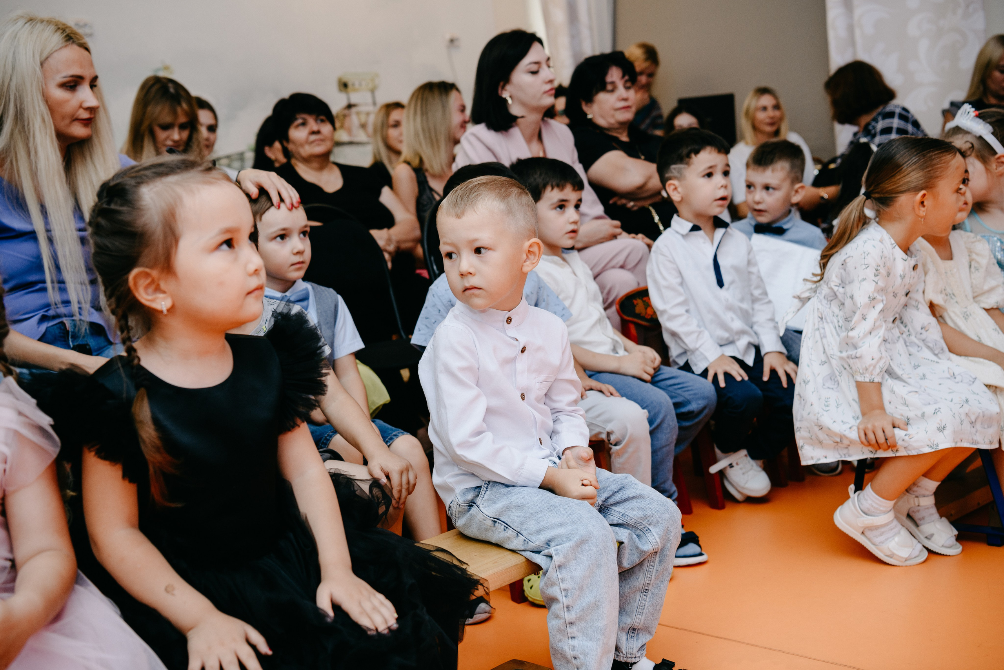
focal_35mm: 45
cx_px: 502
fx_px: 1255
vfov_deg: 29.9
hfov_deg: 43.6
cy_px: 335
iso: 200
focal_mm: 45
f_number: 4
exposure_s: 1/160
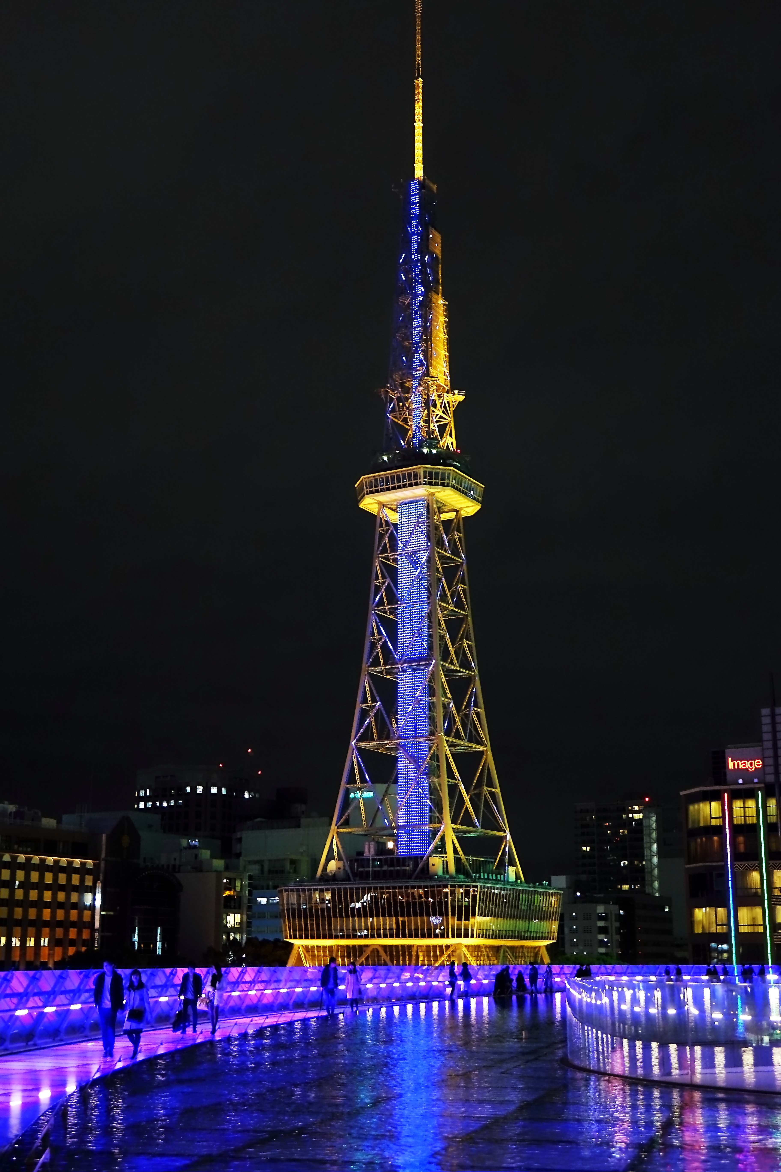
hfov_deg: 29.9
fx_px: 1464
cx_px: 390
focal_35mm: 45
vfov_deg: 43.6
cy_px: 586
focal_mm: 16.43
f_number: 2.8
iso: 800
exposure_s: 1/15
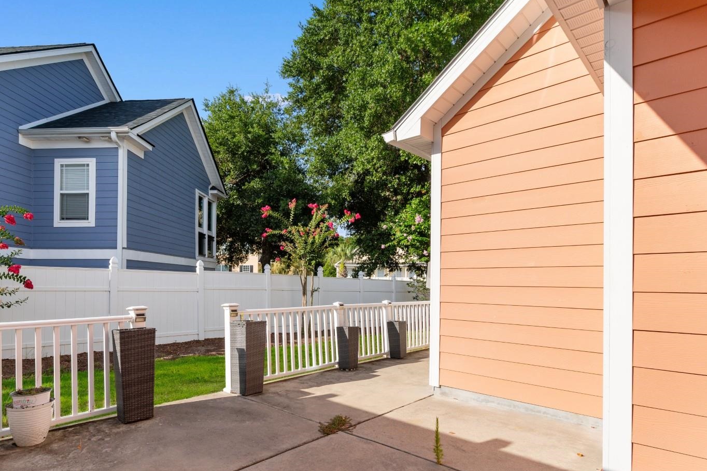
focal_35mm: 19
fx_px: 373
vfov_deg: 64.1
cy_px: 275
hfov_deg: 86.7
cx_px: 320
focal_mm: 11
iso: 100
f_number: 8
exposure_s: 1/250
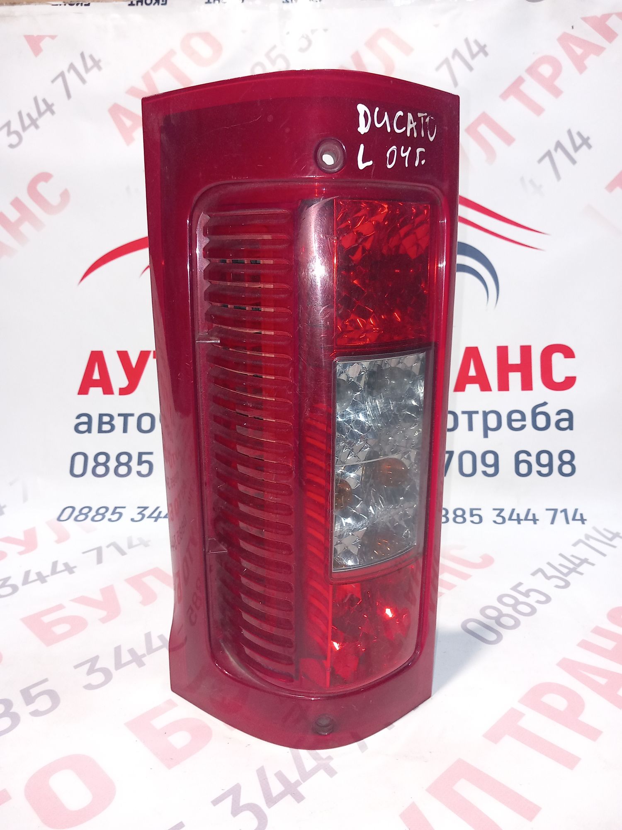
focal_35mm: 27
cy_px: 415
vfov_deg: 65.3
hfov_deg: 51.4
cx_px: 311
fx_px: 647
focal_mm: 4
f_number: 1.8
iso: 160
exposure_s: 1/50
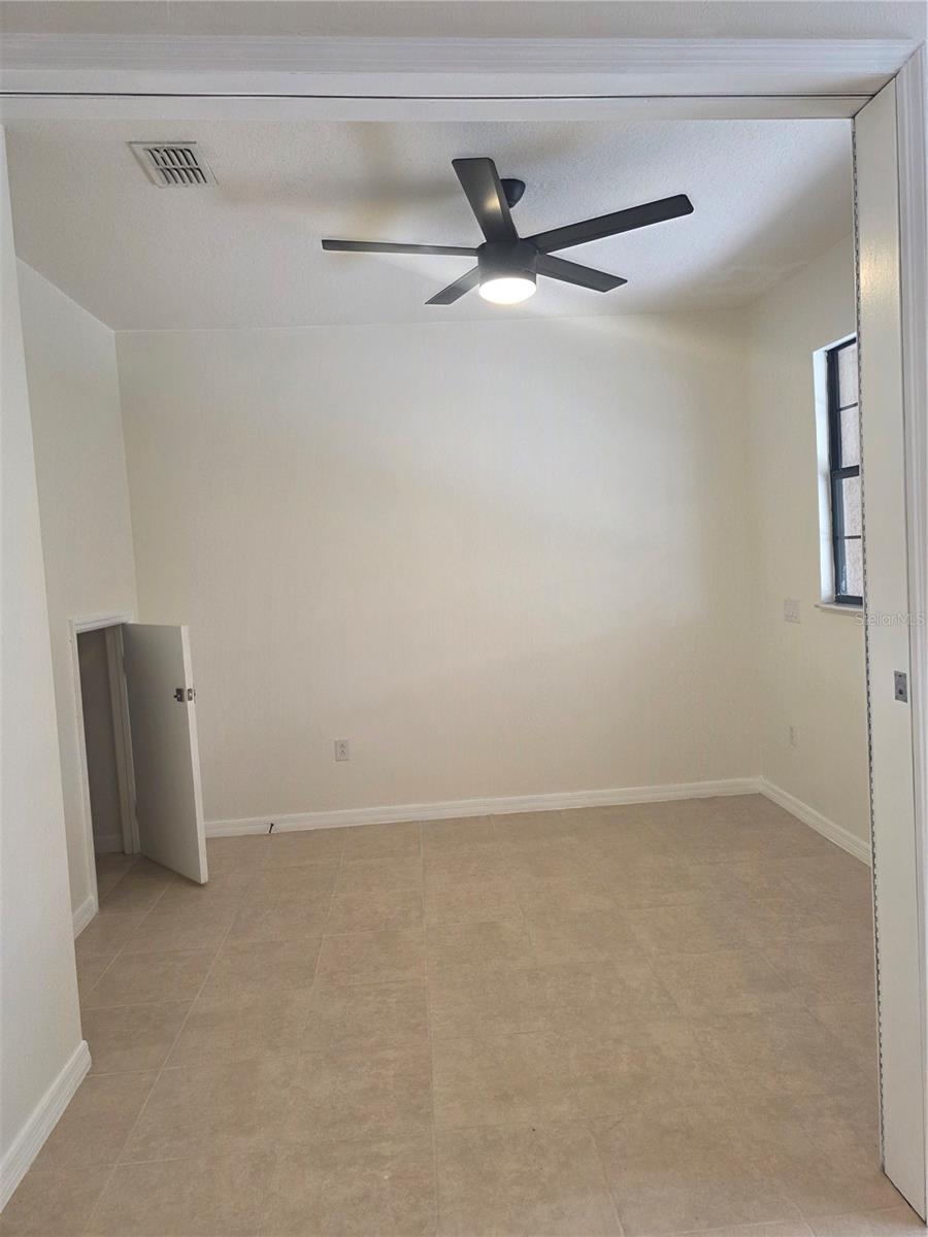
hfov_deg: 58.9
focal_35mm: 23
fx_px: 822
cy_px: 618
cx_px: 464
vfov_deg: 73.9
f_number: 1.7
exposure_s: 1/120
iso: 200
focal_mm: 6.3
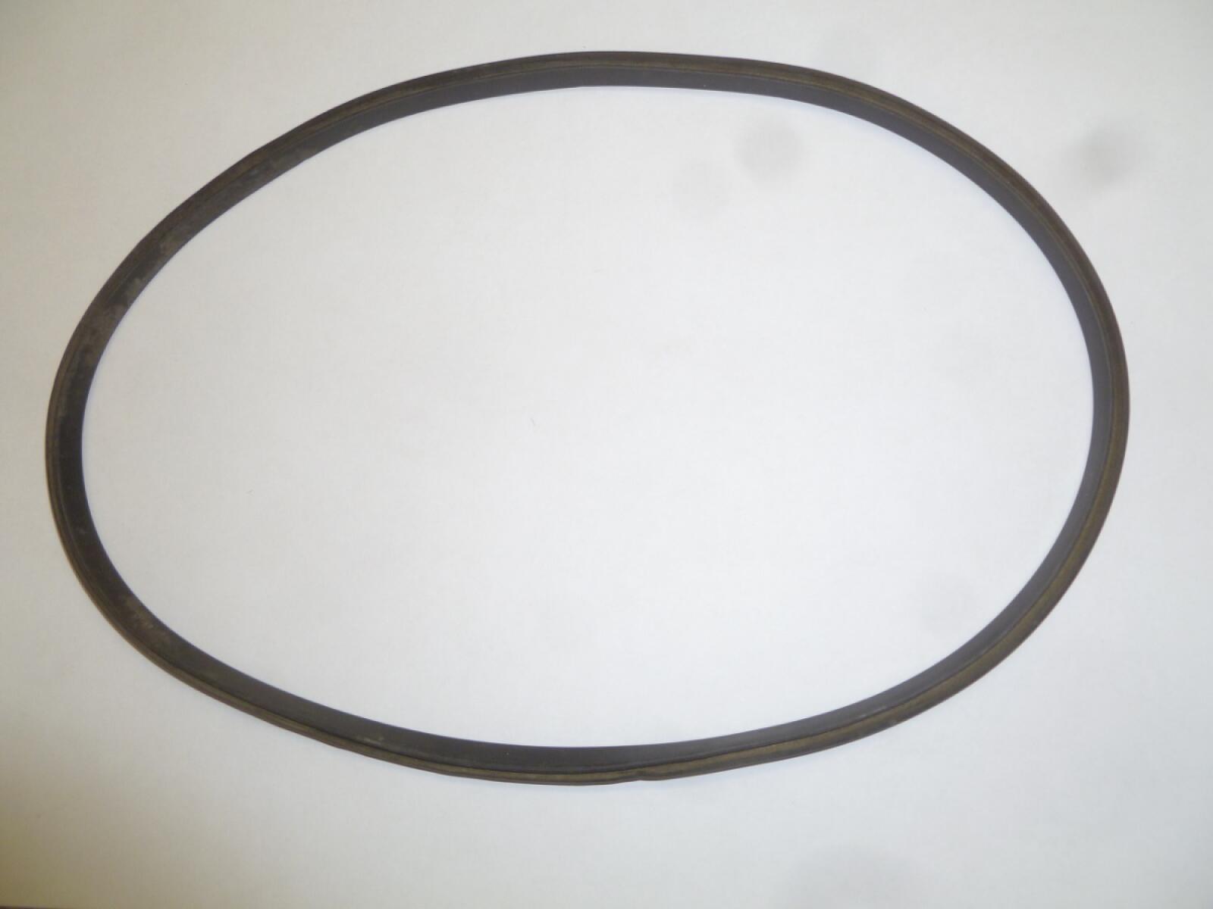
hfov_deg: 63.4
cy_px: 454
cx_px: 606
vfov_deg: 49.7
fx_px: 981
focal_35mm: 28
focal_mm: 5
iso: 100
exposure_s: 1/30
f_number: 3.3
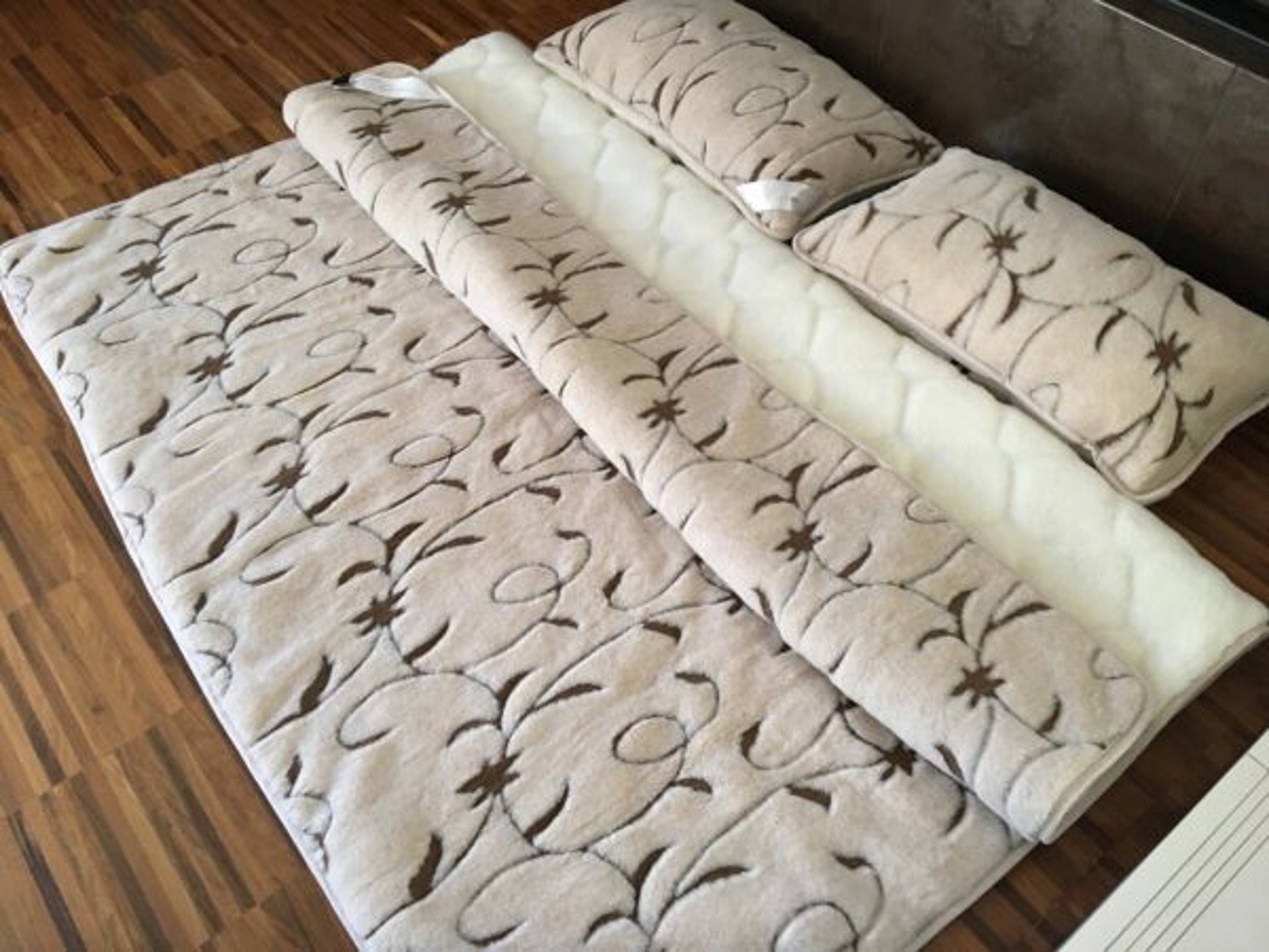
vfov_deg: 48.2
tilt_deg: -52.1
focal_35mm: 29
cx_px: 634
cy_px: 476
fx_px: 1063
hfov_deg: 61.7
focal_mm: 4.15
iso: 125
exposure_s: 1/33
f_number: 2.2
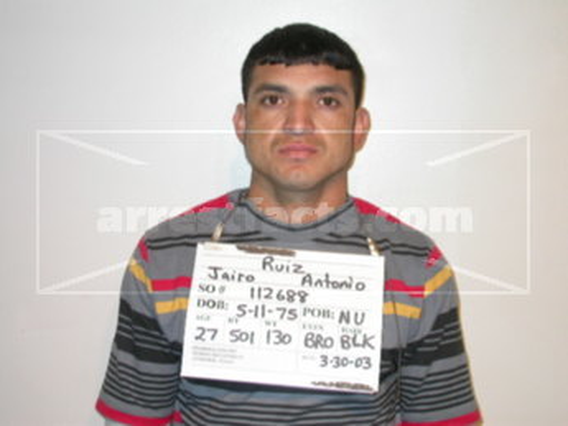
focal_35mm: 60
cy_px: 213
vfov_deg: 24.4
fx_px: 985
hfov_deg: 32.2
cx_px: 284
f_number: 3.1
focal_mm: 12.6
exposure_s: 1/62.7
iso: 100
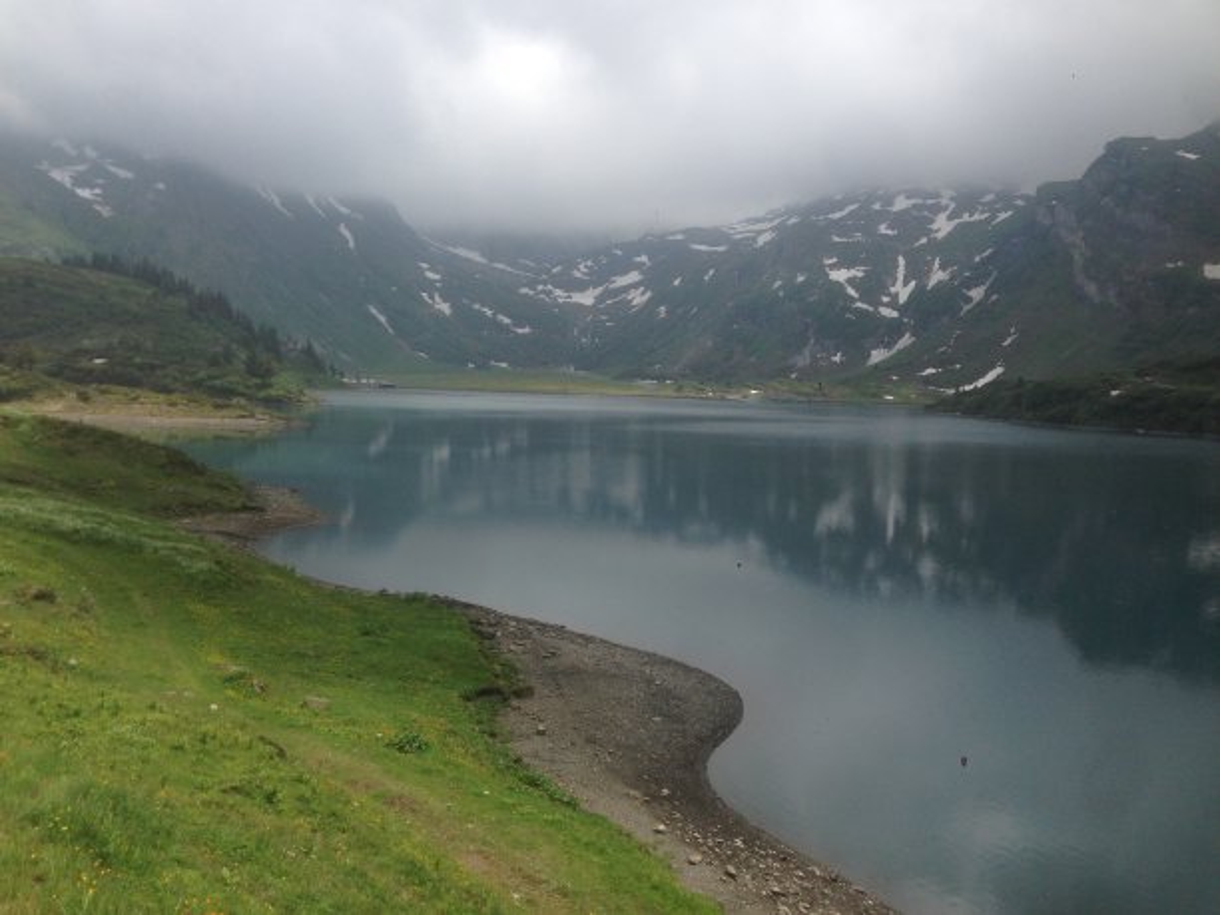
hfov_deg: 55.4
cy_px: 458
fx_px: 1163
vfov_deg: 42.9
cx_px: 610
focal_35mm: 33
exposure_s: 1/2262
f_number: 2.4
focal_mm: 4.12
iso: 50
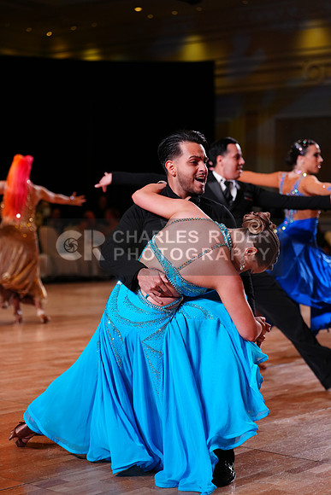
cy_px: 248
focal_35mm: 70
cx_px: 166
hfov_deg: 19.5
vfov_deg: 28.8
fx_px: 965
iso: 1000
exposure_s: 1/400
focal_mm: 70
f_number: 2.8
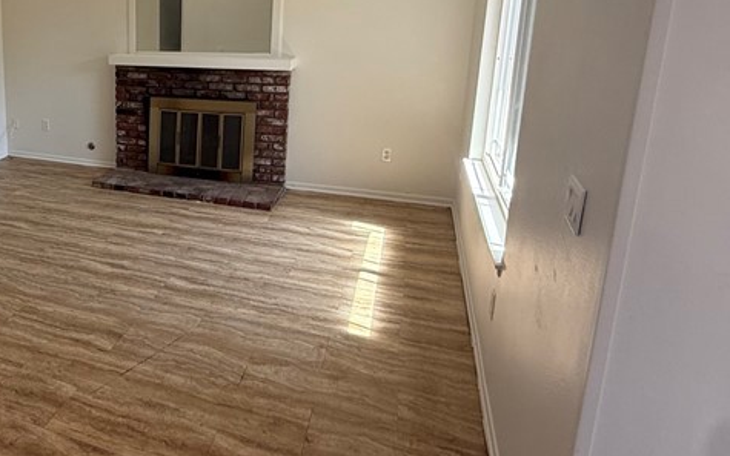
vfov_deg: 38.8
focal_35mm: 32
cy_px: 138
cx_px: 66
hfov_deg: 52.1
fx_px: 637
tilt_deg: -12.0
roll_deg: +1.7
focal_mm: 2.22
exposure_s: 1/99
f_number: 2.2
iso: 100
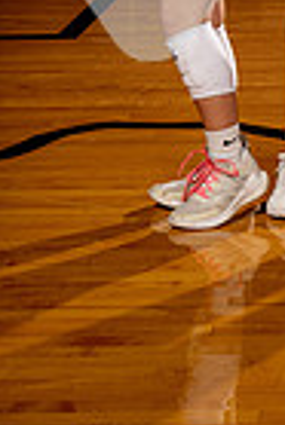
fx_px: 2179
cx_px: 457
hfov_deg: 7.3
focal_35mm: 184
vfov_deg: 10.7
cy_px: -248
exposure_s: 1/250
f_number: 5.6
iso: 100
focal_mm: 57
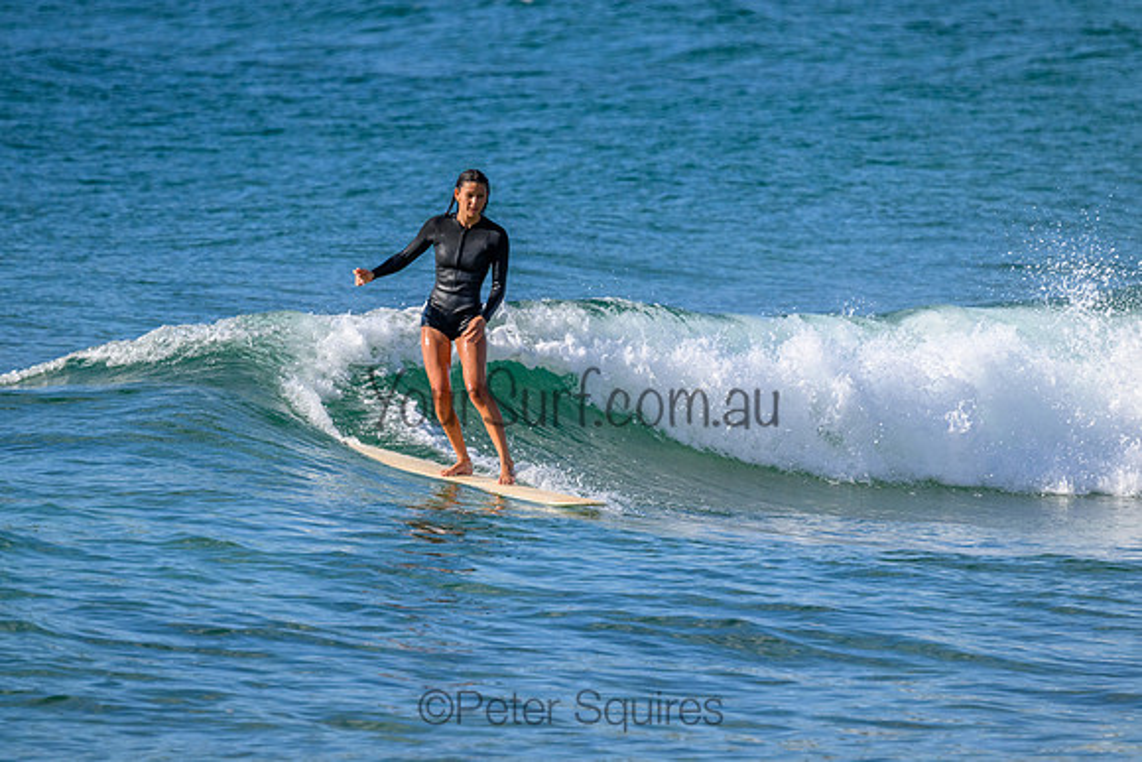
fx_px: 20941
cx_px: 571
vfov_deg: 2.1
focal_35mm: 660
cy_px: 381
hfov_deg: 3.1
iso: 1600
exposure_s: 1/2000
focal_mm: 660
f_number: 11
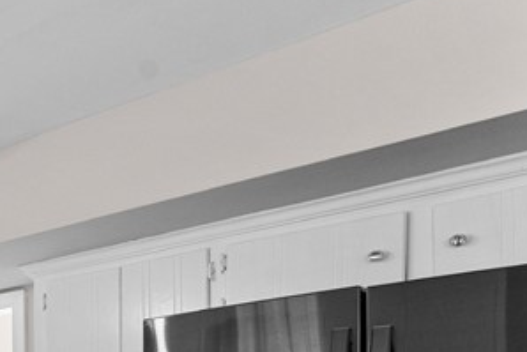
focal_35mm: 51
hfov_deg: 23.5
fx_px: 747
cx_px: -384
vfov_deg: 23.1
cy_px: 476
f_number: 9
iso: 1600
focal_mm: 14
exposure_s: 1/10
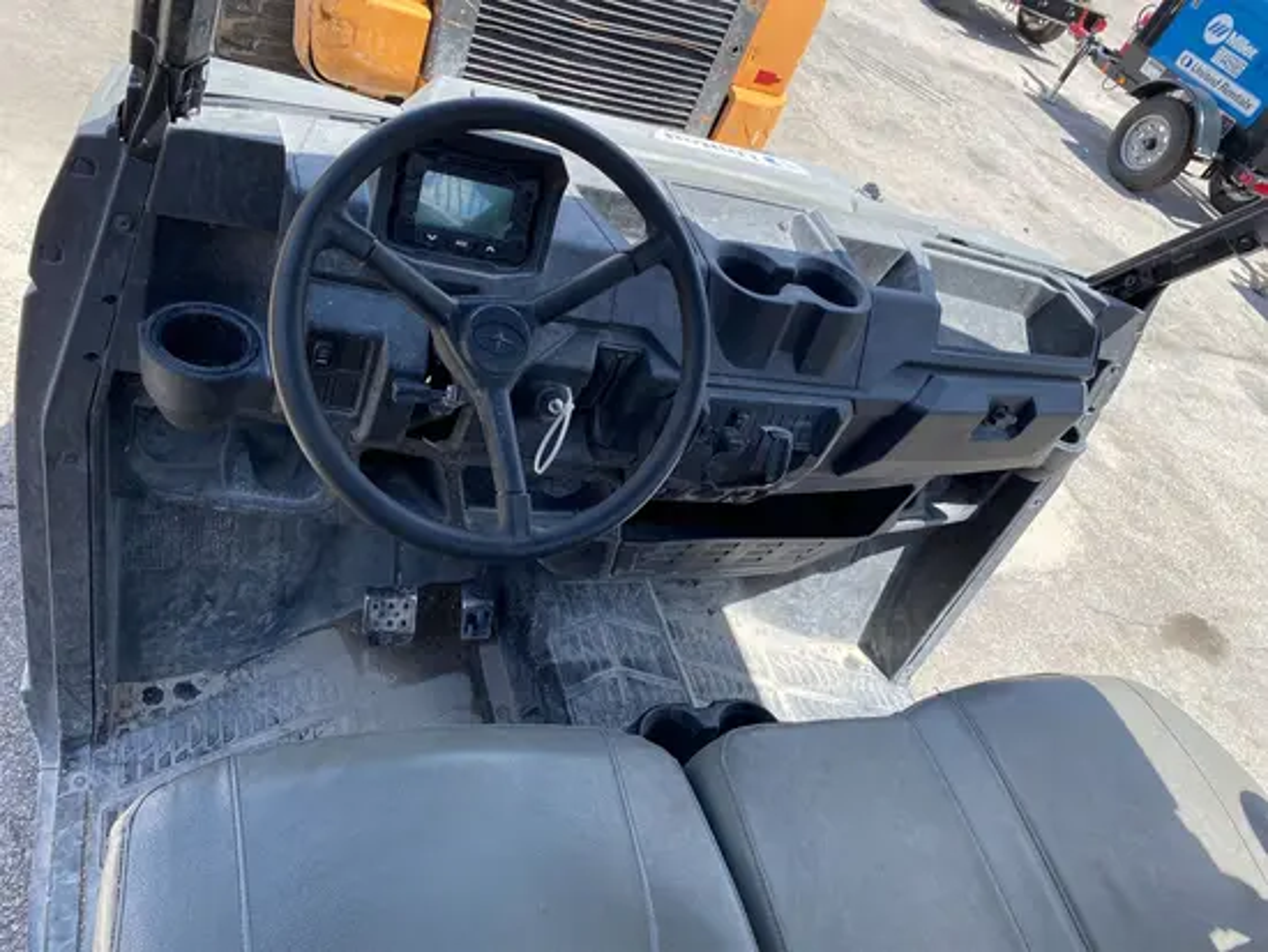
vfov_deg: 53.1
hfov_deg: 67.3
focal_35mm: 26
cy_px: 476
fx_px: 953
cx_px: 634
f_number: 1.8
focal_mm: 4.25
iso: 32
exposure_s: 1/1124
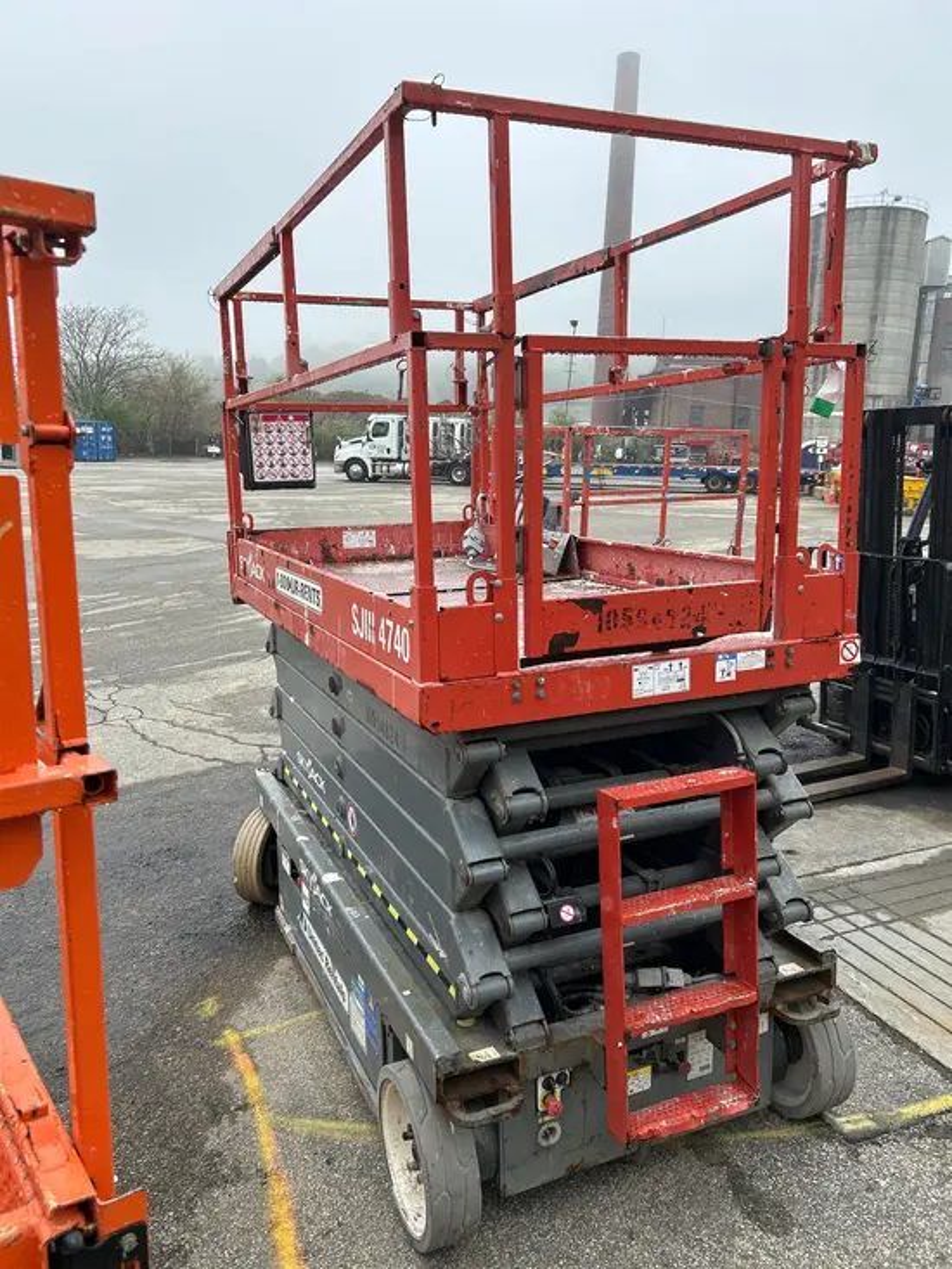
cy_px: 634
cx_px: 476
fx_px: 953
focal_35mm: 26
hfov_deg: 53.1
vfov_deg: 67.3
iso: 40
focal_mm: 5.7
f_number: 1.5
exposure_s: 1/220
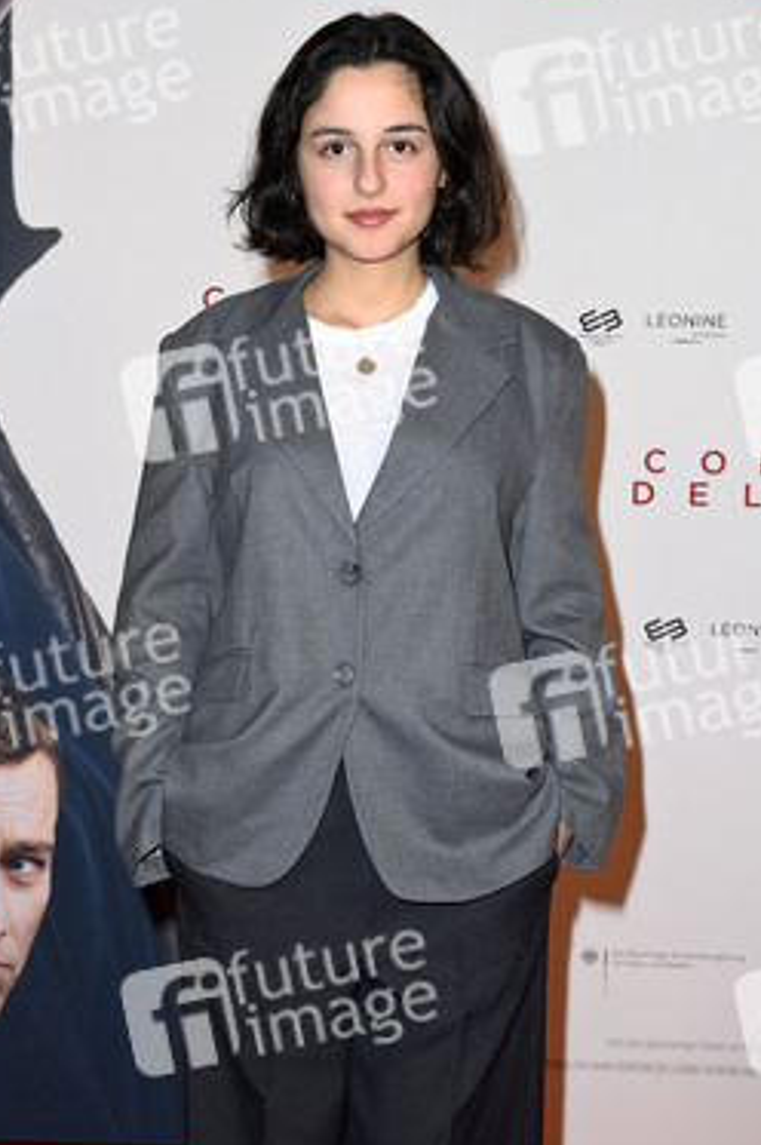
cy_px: 543
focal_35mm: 75
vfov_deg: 27.0
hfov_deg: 18.1
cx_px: 368
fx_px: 2382
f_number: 6.3
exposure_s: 1/250
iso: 400
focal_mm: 70
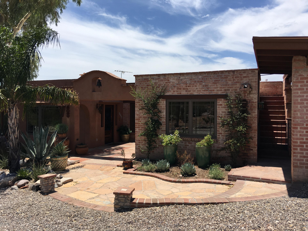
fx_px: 258
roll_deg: -0.4
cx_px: 154
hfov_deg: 61.7
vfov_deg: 48.2
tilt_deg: -0.2
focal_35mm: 29
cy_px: 116
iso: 25
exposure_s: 1/2024
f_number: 2.2
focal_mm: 4.15
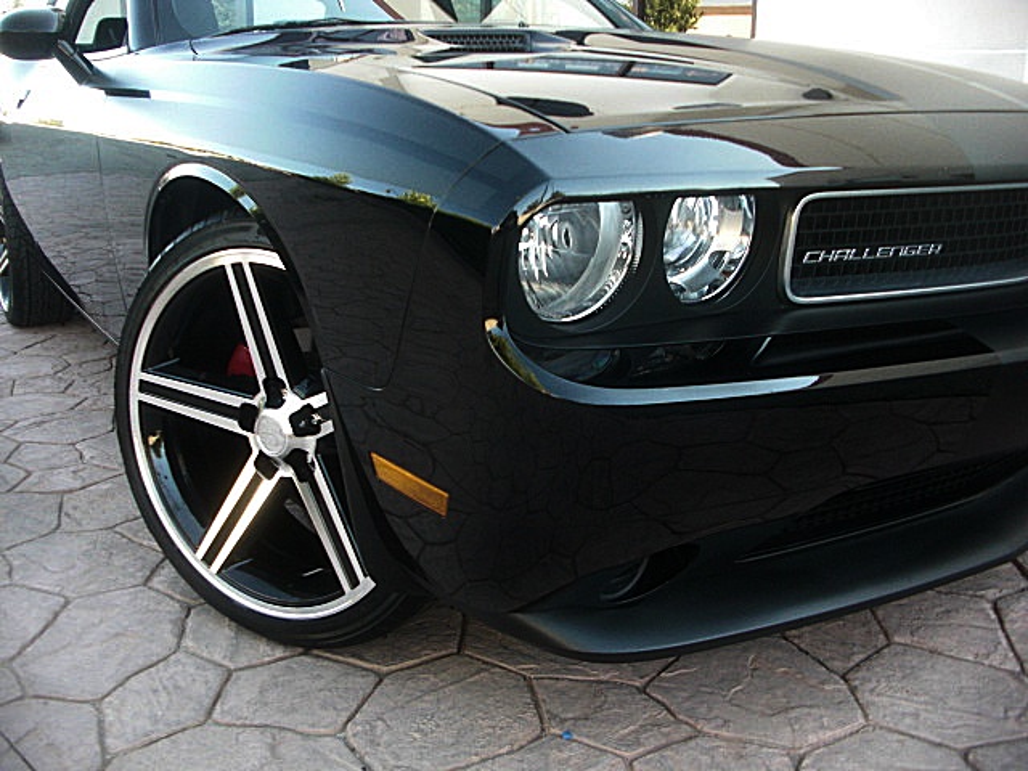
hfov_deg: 51.4
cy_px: 386
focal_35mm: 36
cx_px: 514
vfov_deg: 39.7
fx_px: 1069
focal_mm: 6.3
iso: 200
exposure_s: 1/125
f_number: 2.8
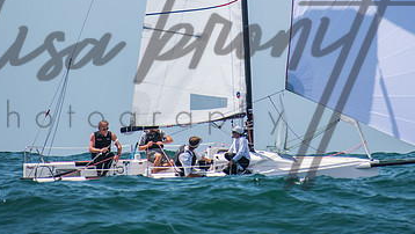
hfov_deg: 3.4
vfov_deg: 1.9
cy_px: 31
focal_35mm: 629
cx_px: 232
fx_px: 6927
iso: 200
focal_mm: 240
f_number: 6.3
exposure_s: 1/1000
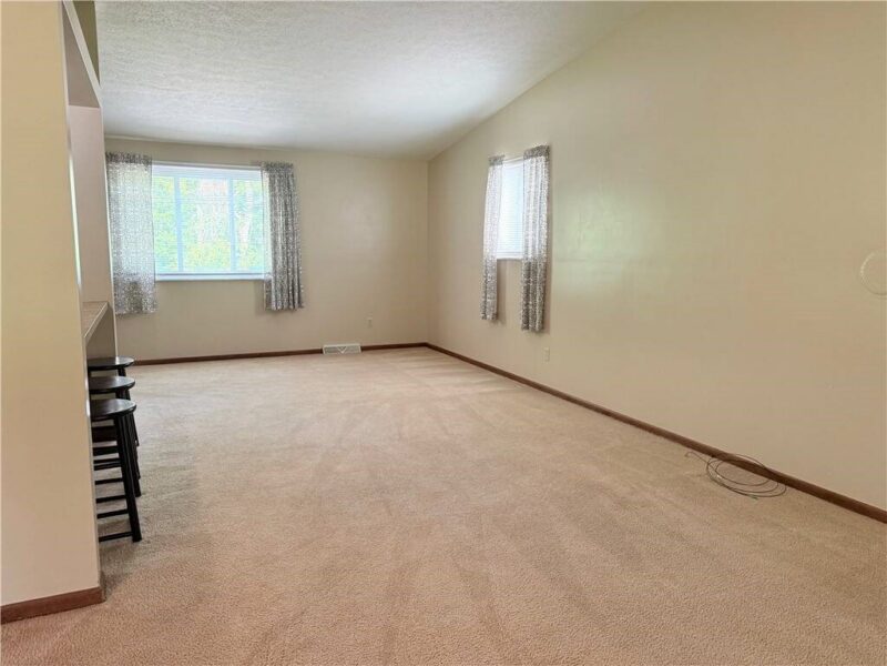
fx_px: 615
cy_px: 333
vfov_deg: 56.8
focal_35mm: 24
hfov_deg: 71.6
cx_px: 444
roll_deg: -0.5
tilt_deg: -7.1
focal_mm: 6.76
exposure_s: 1/60
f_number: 1.78
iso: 250
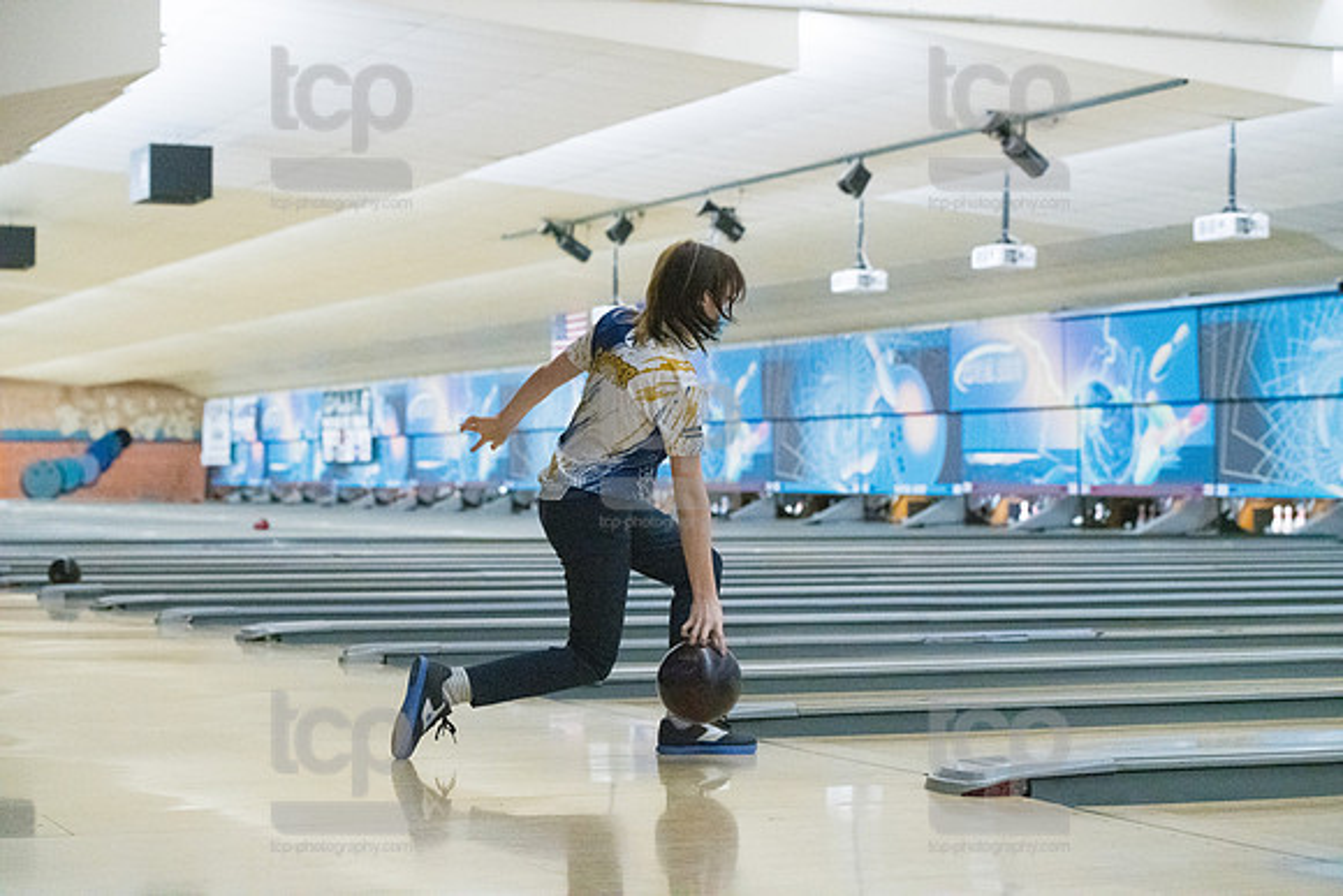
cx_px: 672
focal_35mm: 80
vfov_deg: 17.1
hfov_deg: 25.4
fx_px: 2985
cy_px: 448
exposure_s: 1/1000
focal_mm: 80
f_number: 4
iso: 10000
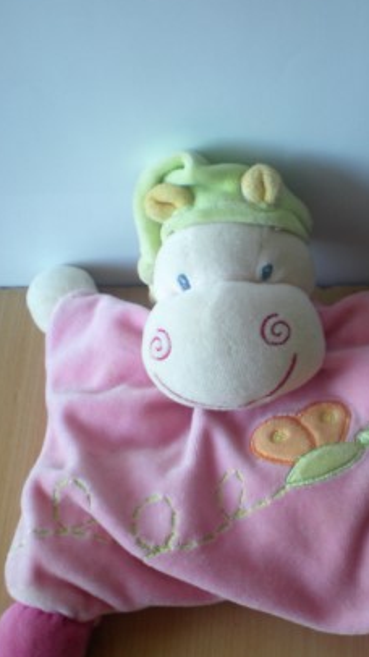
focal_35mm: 53
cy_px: 396
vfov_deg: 39.0
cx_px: 280
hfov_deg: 22.4
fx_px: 923
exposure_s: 1/19.4
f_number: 3.1
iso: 64
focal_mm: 6.3
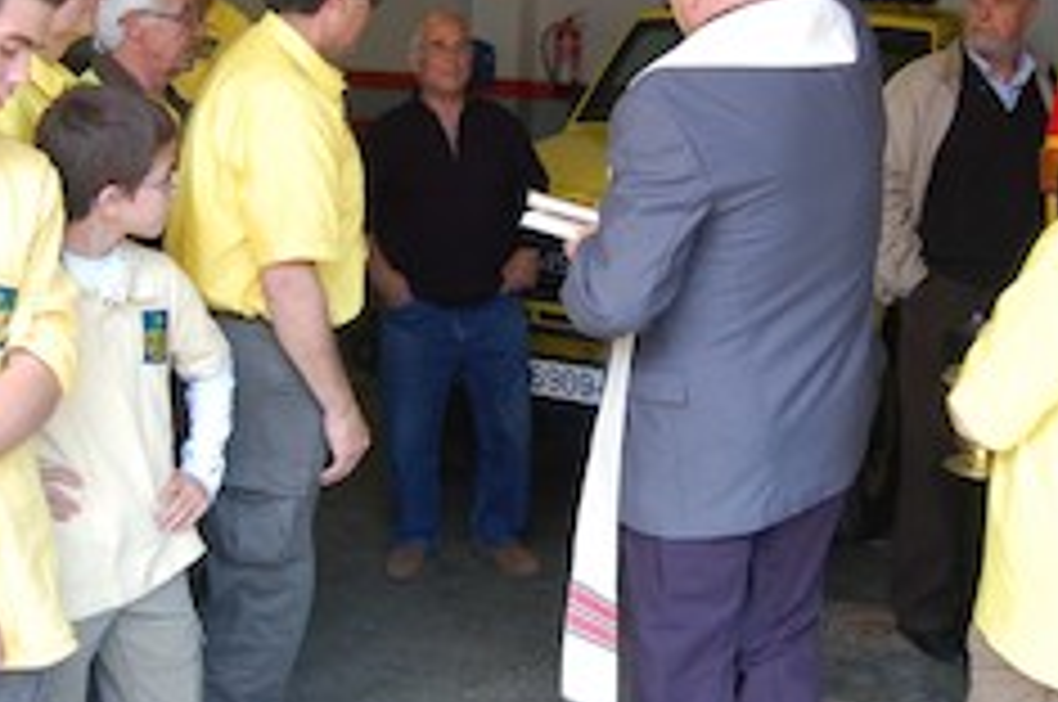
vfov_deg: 28.6
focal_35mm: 46
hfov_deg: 42.7
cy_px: 146
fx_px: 1350
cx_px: 603
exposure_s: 1/80
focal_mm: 18
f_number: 4.5
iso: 400
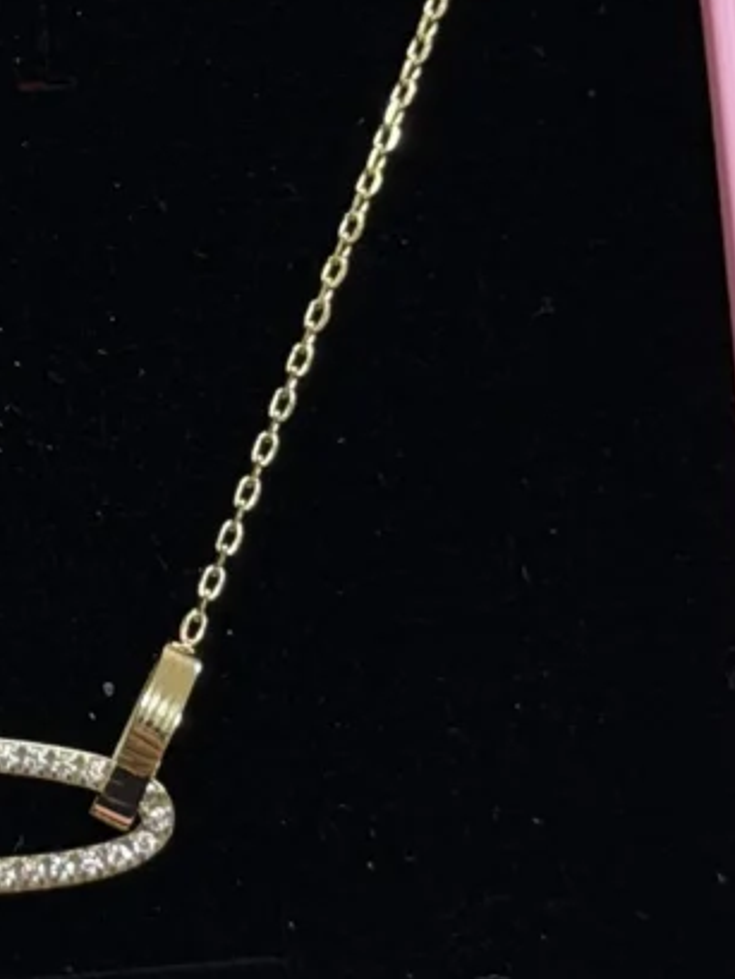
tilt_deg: -38.0
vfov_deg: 15.8
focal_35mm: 125
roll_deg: -6.2
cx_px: -93
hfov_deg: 11.7
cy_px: 512
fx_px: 3537
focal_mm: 6.76
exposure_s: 1/247
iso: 64
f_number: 1.78
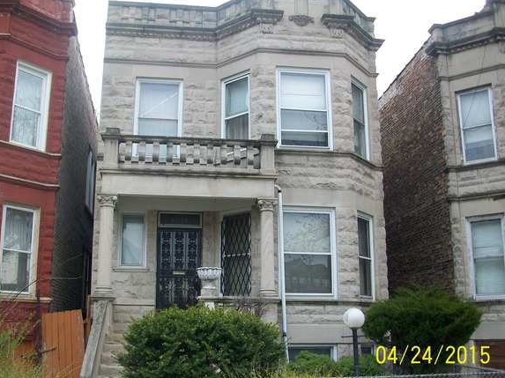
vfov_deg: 37.7
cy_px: 196
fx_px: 554
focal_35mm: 38
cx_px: 237
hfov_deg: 49.0
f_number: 2.8
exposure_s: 1/149
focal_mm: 5.7
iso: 80
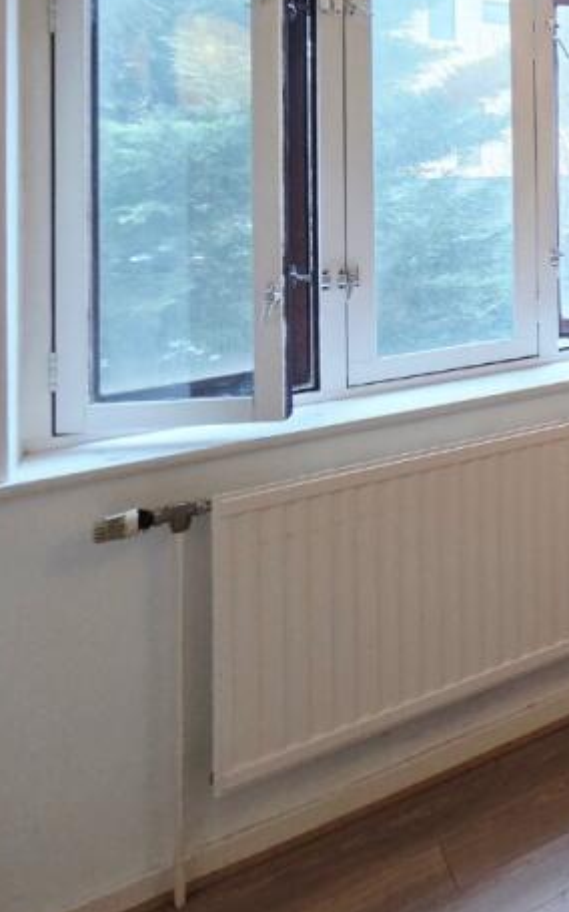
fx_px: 770
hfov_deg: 22.9
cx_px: 1008
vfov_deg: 56.1
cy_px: 160
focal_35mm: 31
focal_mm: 2.2
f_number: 2.2
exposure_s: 1/101
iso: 200
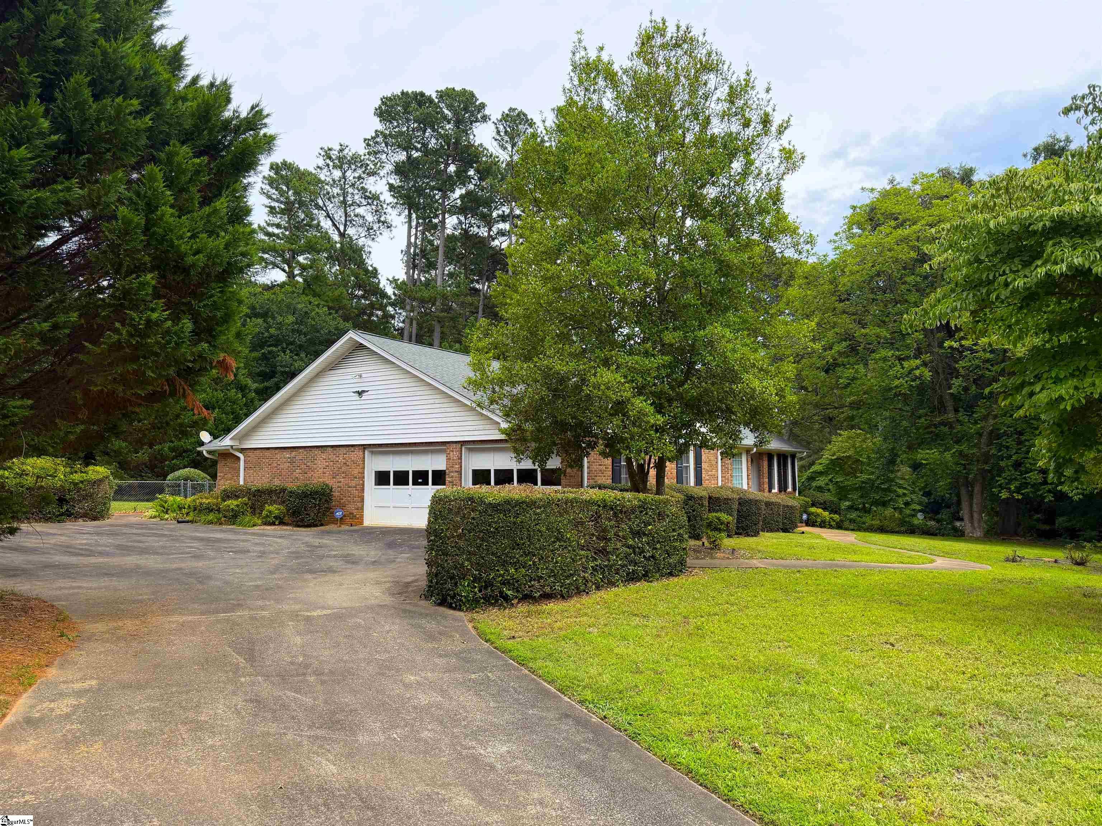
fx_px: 764
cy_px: 413
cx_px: 551
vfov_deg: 56.8
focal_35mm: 24
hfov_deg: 71.6
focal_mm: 6.76
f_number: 1.78
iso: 100
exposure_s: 1/2907
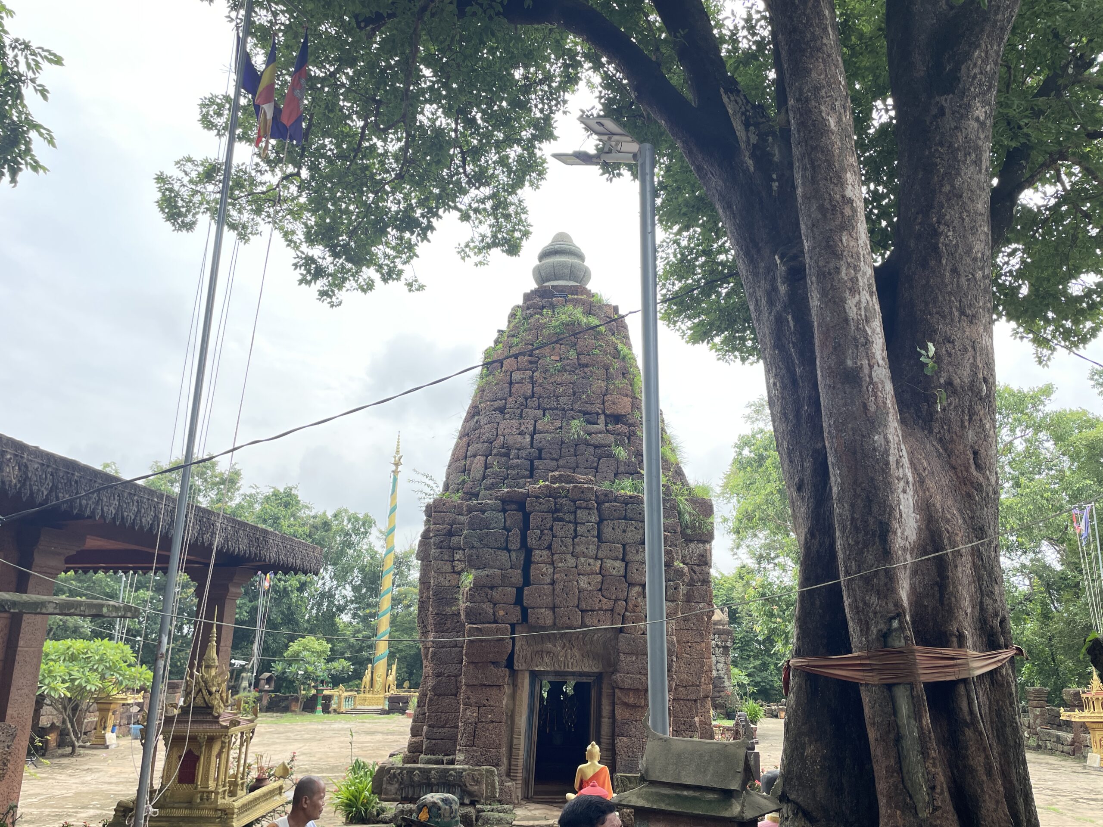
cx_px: 552
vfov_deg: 53.1
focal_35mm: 26
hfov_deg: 67.3
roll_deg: -0.5
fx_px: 828
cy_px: 414
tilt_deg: +16.5
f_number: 1.6
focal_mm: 4.2
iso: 32
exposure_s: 1/997
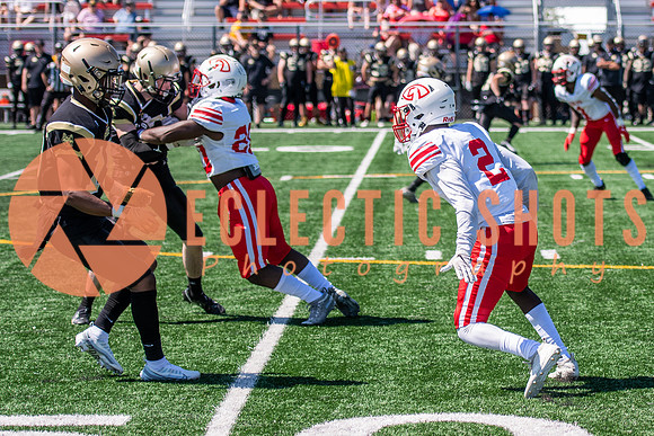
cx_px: 486
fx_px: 2943
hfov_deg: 12.6
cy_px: 193
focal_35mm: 162
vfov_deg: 8.5
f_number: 2.8
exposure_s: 1/2500
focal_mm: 70
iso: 160
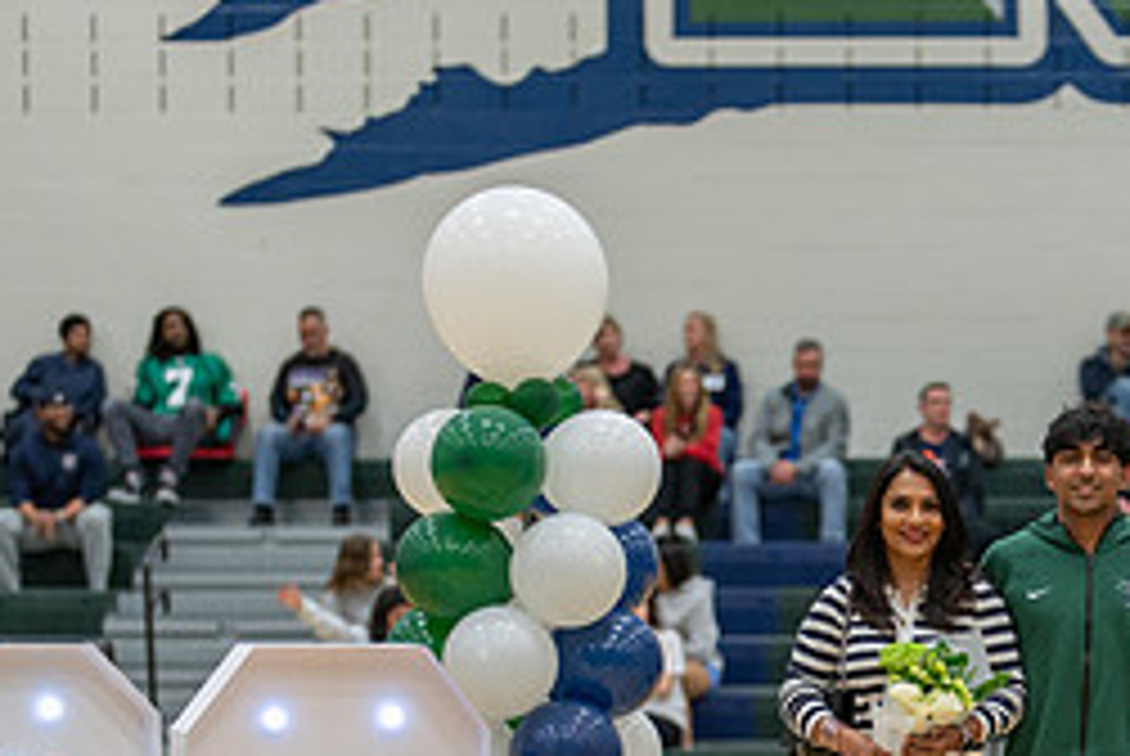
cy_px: 738
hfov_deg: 16.3
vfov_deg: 11.0
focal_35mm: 124
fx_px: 3897
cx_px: 1035
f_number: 1.2
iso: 320
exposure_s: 1/400
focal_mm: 50
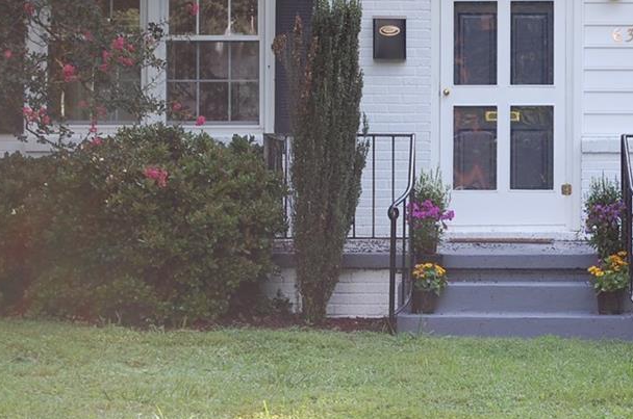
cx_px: 506
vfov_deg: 9.8
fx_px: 2437
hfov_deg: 14.7
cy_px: 119
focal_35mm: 139
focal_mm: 55
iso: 200
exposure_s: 1/125
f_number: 5.6
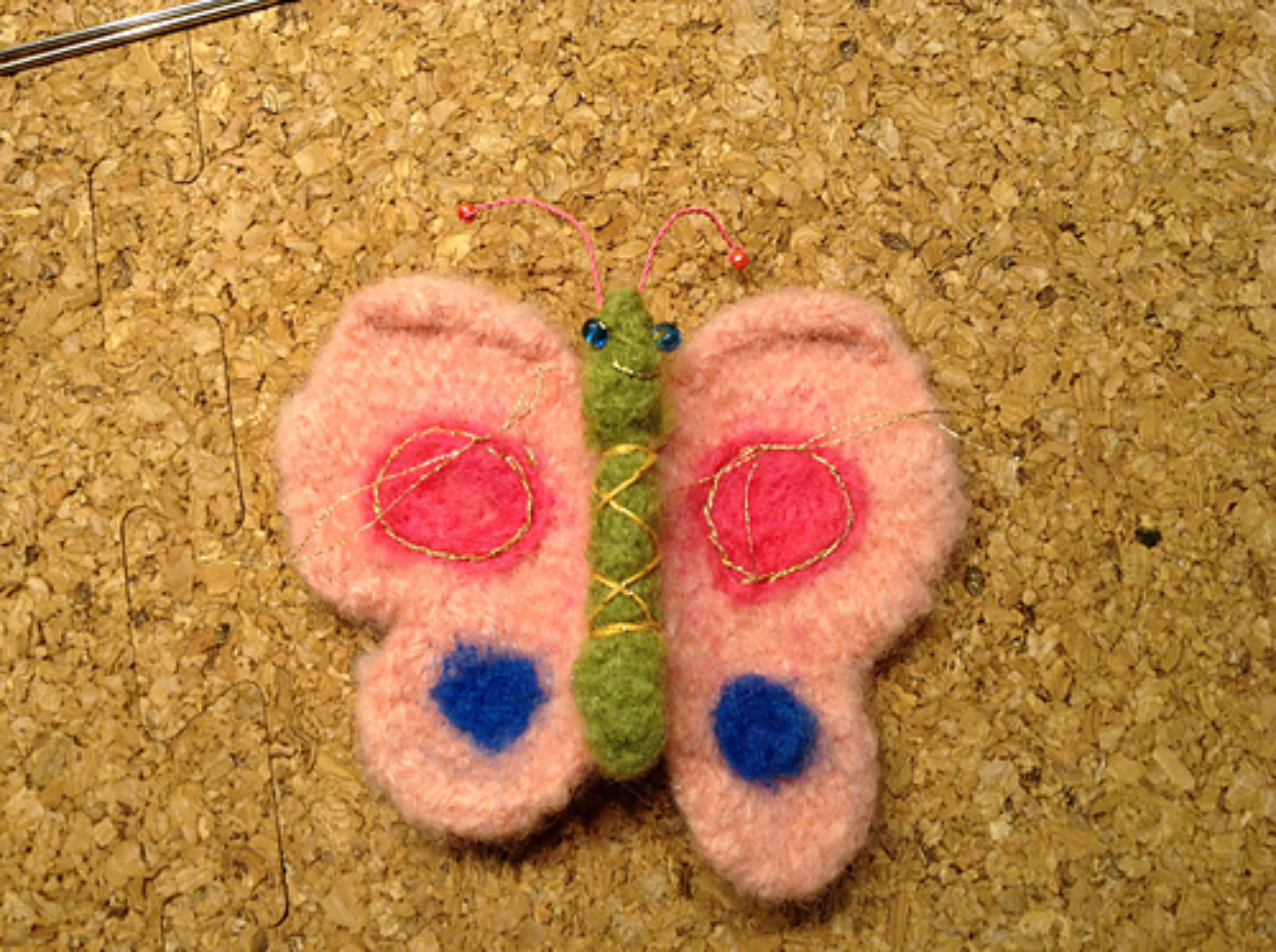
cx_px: 638
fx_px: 1214
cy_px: 476
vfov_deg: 42.8
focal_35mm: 33
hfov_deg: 55.4
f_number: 2.4
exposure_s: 1/24
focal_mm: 3.3
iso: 40
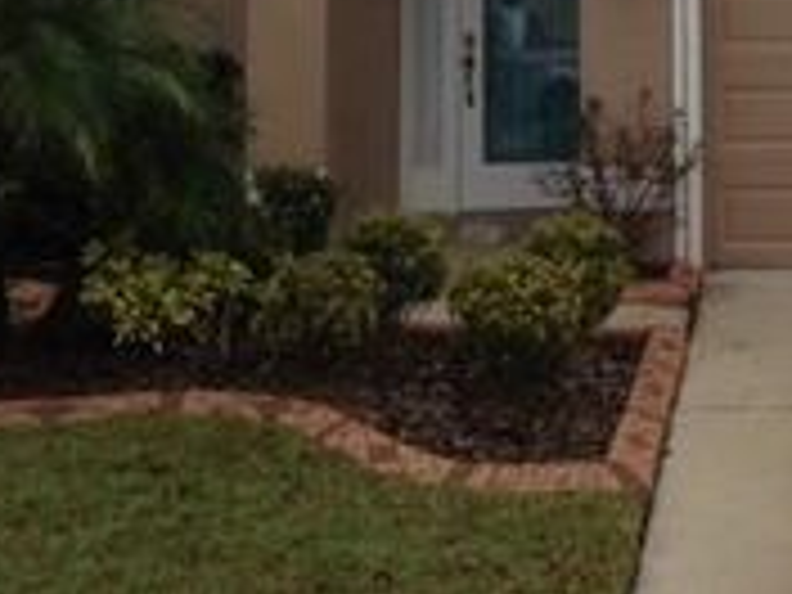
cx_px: 734
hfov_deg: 20.4
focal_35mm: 94
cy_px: -236
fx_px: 2151
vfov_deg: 14.8
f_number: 2.4
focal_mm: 4.12
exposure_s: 1/398
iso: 50
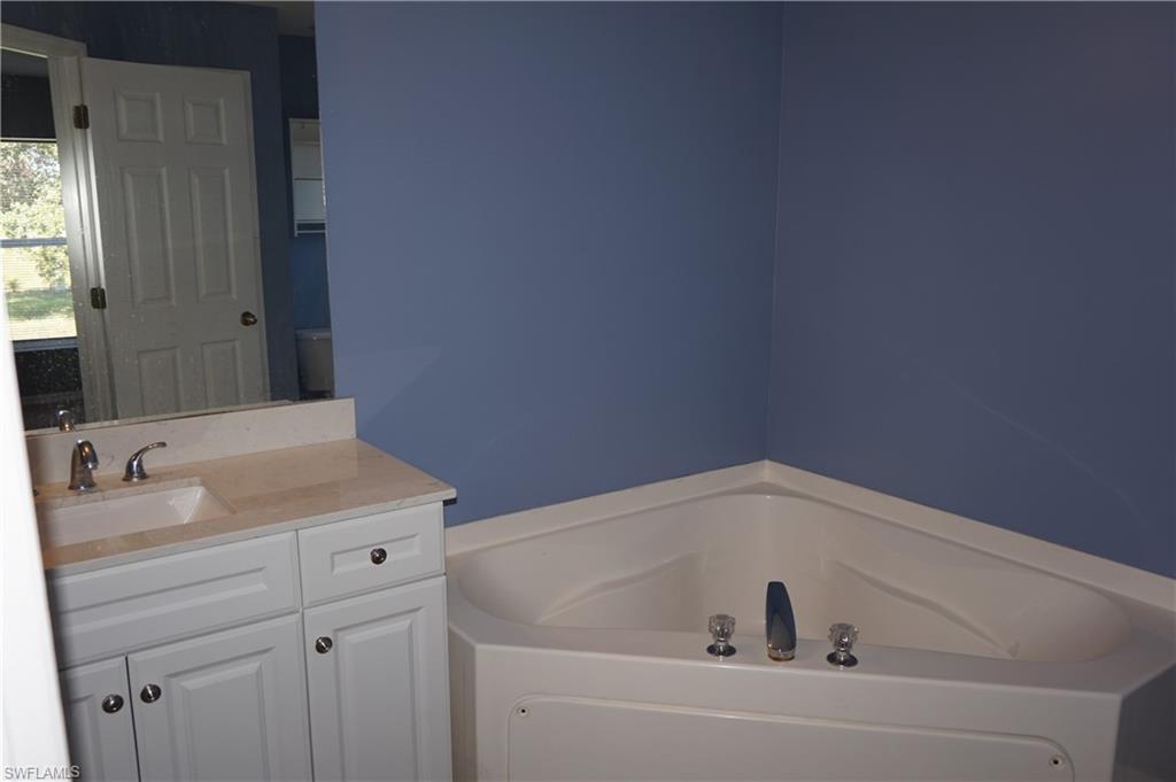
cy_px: 391
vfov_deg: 45.6
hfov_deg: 64.6
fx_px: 930
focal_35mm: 28
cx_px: 588
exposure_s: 1/60
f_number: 4
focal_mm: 19
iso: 125
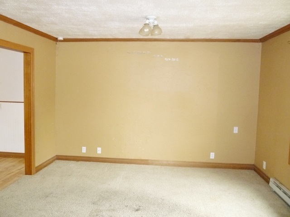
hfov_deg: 61.7
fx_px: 243
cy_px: 108
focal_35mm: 29
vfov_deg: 48.2
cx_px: 145
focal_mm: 5.2
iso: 500
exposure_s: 1/30
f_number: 3.3
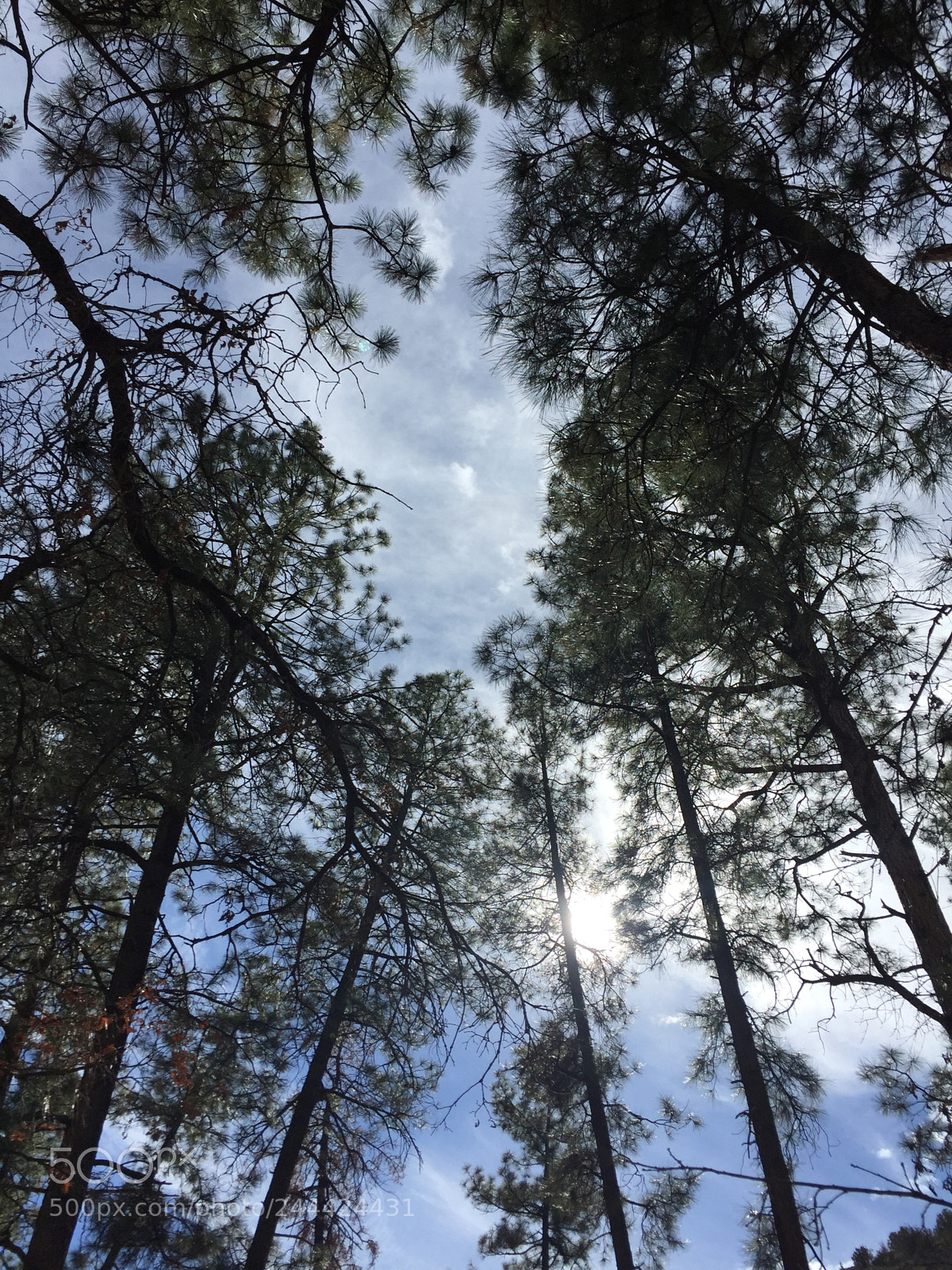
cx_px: 476
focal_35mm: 29
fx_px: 1063
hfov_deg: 48.2
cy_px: 635
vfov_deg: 61.7
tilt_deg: +59.5
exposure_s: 1/3300
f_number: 2.2
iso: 32
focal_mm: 4.15
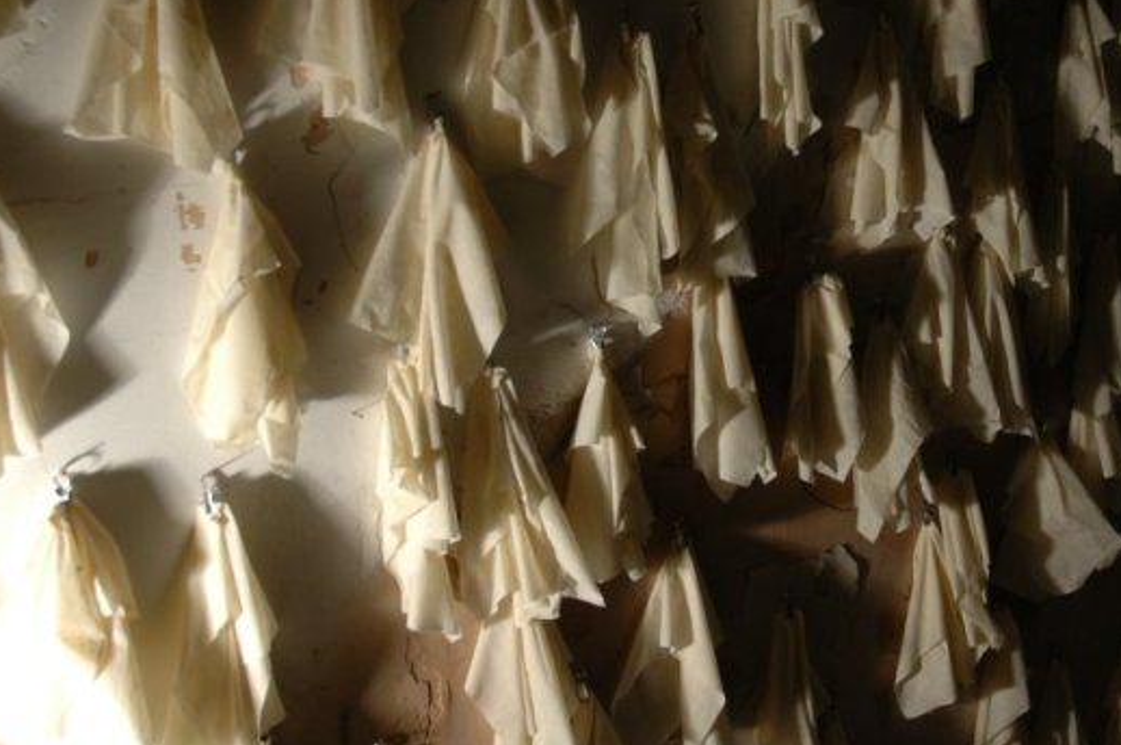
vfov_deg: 28.9
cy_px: 230
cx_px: 738
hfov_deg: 42.3
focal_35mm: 46
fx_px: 1431
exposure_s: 1/10
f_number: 3.8
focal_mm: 22
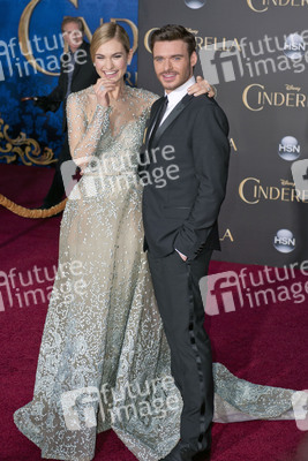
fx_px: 897
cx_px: 154
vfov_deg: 28.8
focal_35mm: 70
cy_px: 230
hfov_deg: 19.5
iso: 400
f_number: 4
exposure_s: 1/400
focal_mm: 70
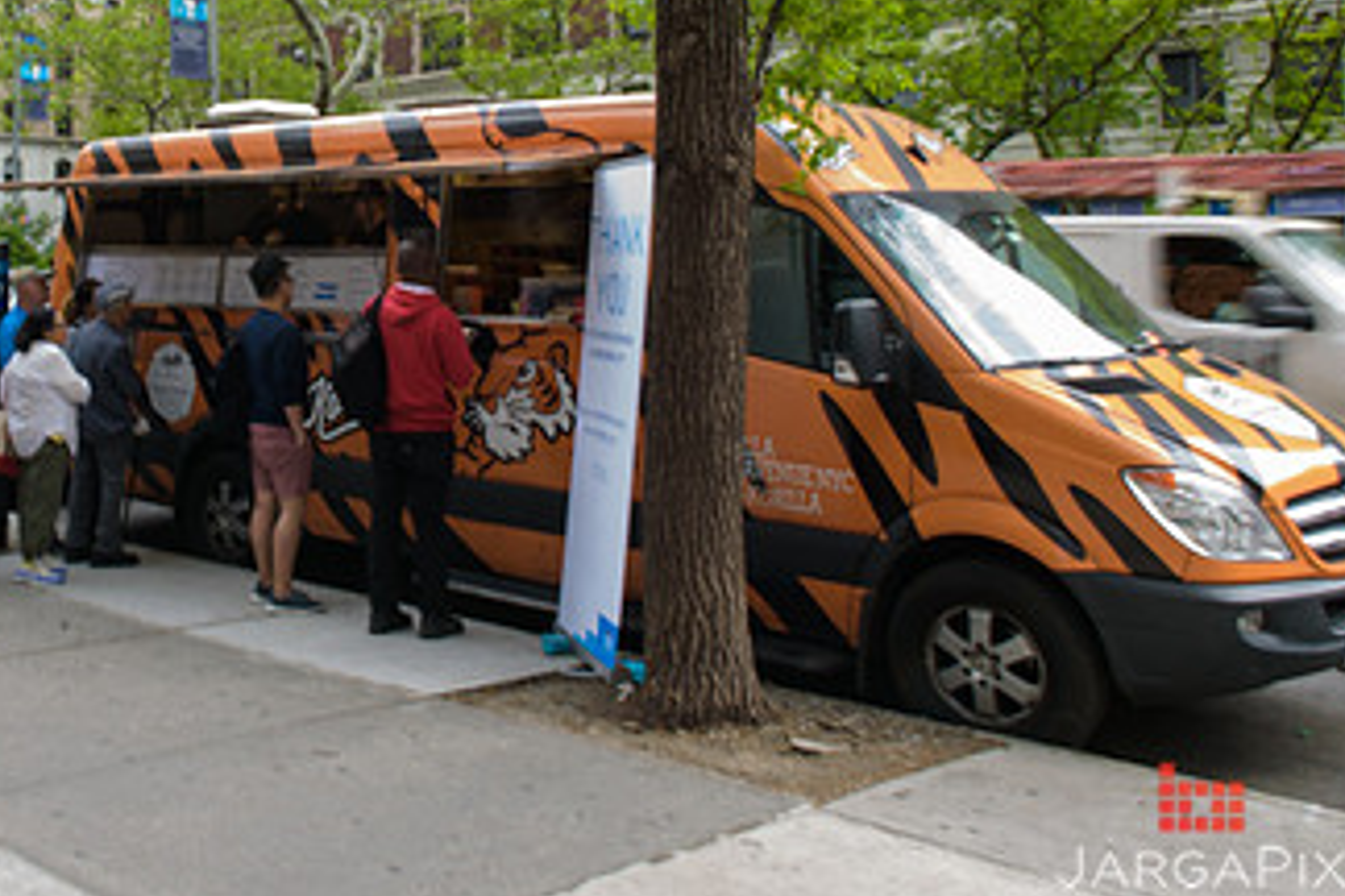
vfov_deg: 30.4
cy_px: 176
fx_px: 1606
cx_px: 249
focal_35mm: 43
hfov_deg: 43.1
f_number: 22
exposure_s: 1/2
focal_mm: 24
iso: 64
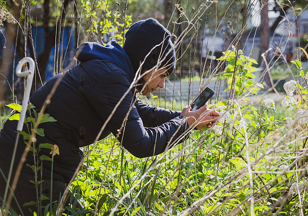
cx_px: 173
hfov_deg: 29.4
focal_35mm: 68
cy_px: 115
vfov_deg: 20.8
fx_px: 586
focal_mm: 61
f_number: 4
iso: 80
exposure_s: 1/320
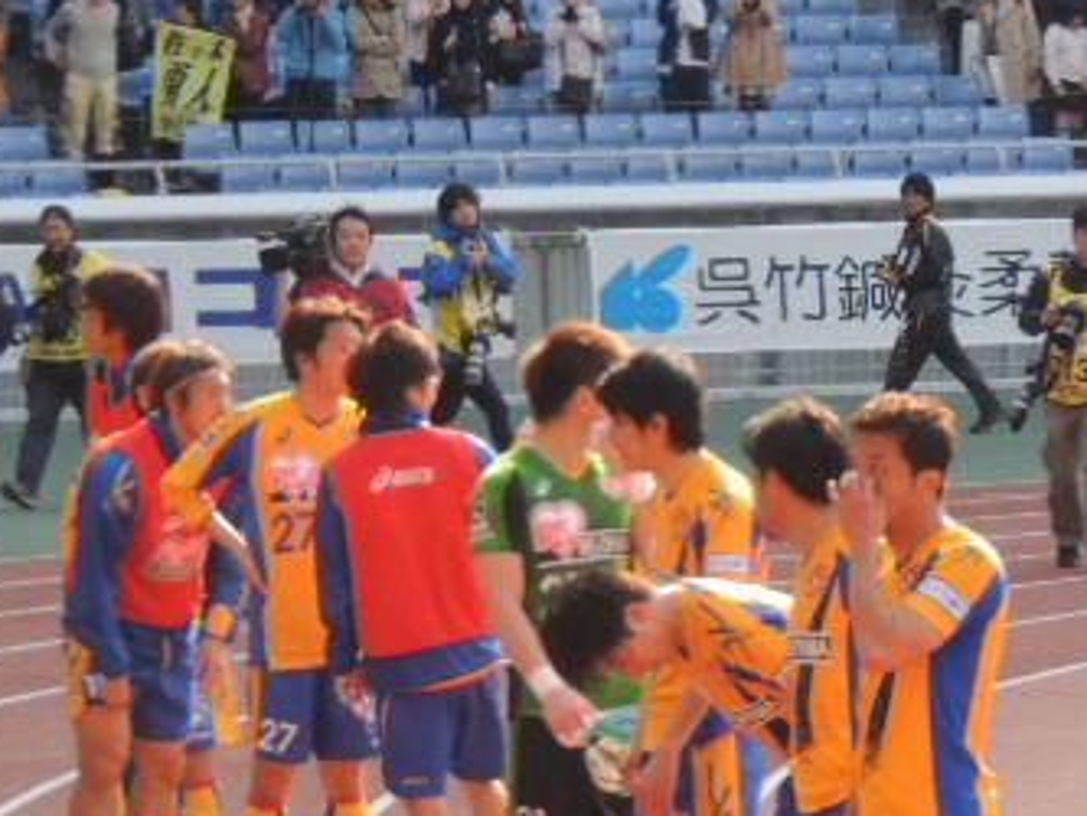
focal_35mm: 384
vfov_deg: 3.9
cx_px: 865
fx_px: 12063
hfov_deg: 5.2
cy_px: 490
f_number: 4.6
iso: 400
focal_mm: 35.6
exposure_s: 1/400
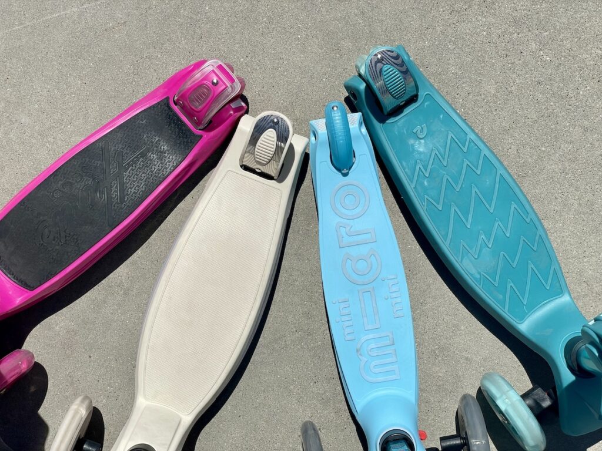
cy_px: 226
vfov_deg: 28.0
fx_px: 904
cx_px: 301
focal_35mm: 52
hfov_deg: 36.8
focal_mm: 6
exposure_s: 1/4785
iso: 25
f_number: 2
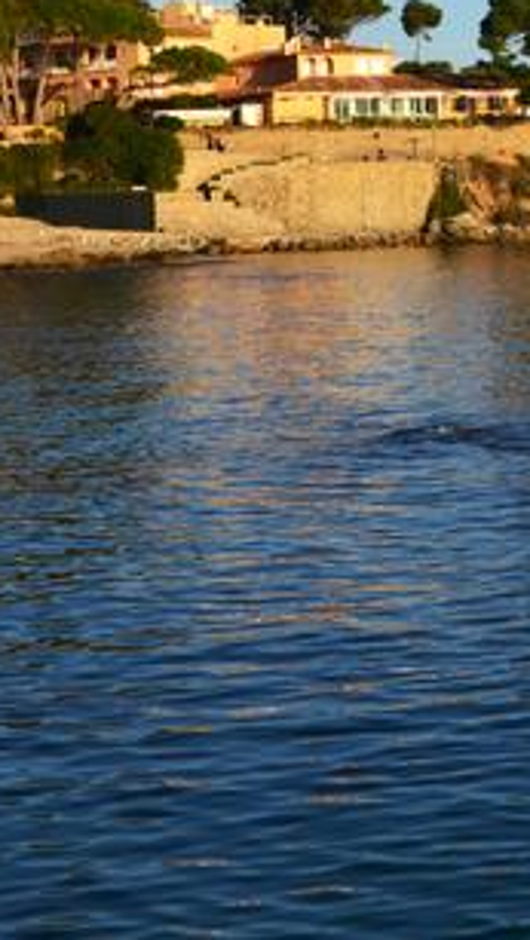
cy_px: 159
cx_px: 505
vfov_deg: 23.2
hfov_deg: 13.3
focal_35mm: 90
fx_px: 2245
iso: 320
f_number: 10
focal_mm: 22
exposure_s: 1/250
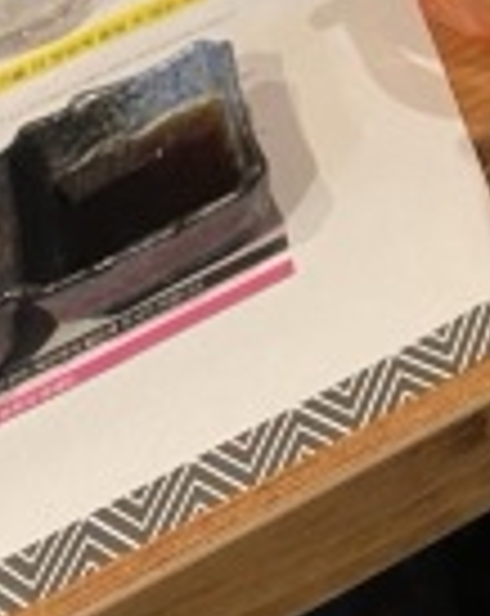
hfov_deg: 15.5
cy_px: -364
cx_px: 800
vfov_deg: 18.5
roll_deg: +14.4
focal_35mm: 89
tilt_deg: -28.2
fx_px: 1619
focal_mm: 4.25
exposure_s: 1/60
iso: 200
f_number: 1.8
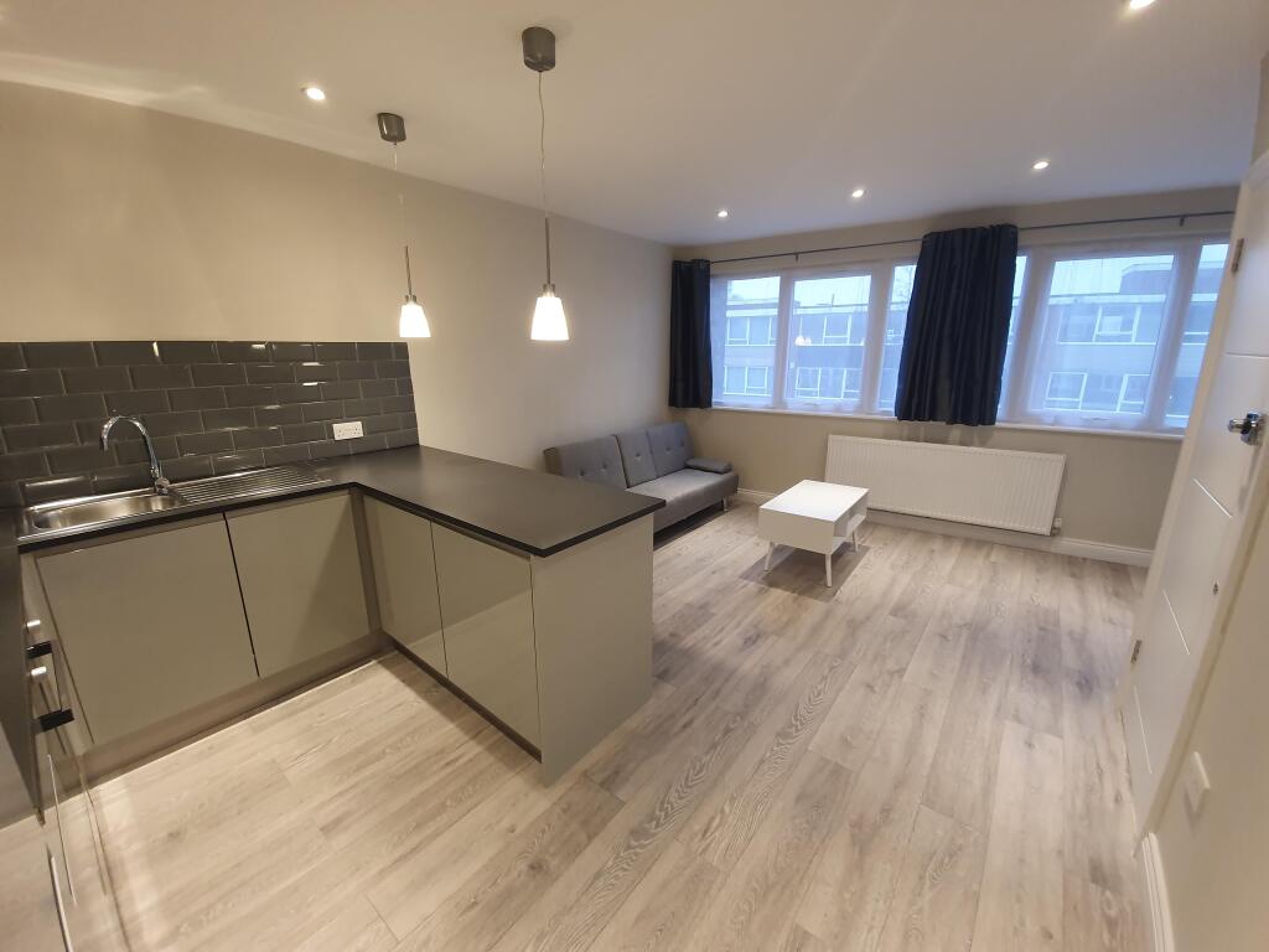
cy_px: 476
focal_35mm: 13
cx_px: 634
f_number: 2.2
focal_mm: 1.8
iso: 200
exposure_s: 1/50
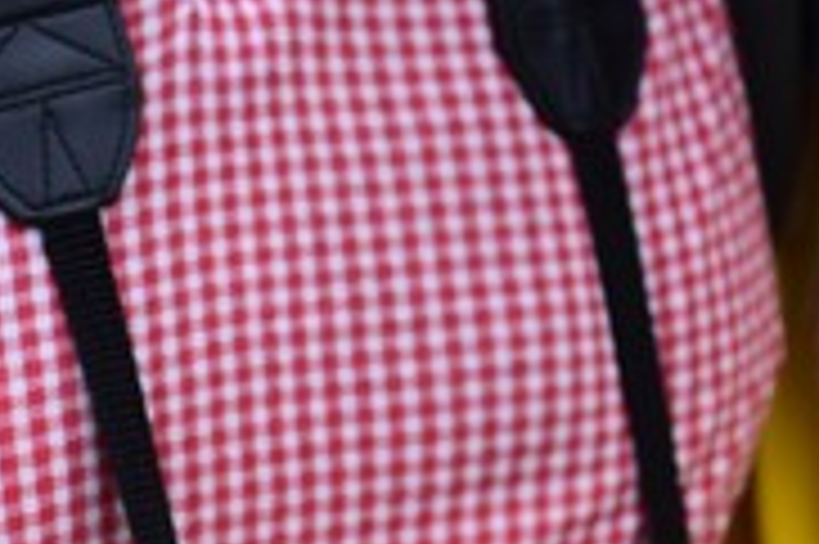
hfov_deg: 8.9
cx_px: 662
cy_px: -584
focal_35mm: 231
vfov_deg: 5.8
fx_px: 5250
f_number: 2.8
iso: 100
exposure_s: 1/60
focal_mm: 35
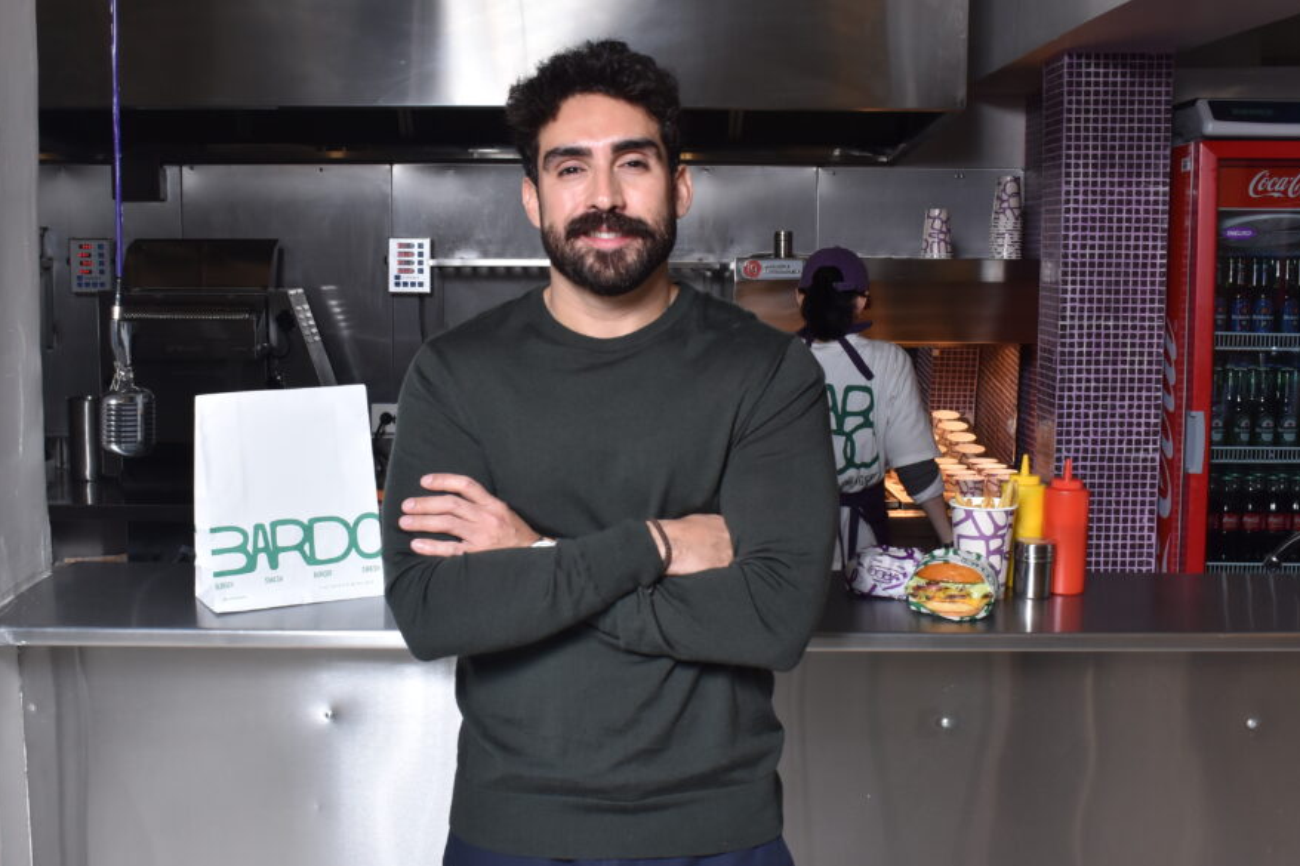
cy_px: 423
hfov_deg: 46.4
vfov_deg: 31.9
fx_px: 1516
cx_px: 610
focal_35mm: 42
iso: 500
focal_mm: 24
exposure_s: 1/160
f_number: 11
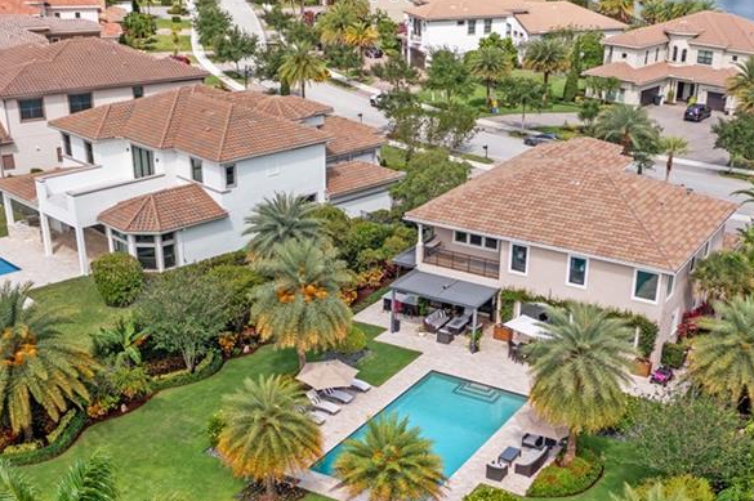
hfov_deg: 40.3
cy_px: 391
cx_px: 419
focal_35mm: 49
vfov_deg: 27.0
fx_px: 1025
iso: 100
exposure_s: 1/1250
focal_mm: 10.26
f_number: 2.8
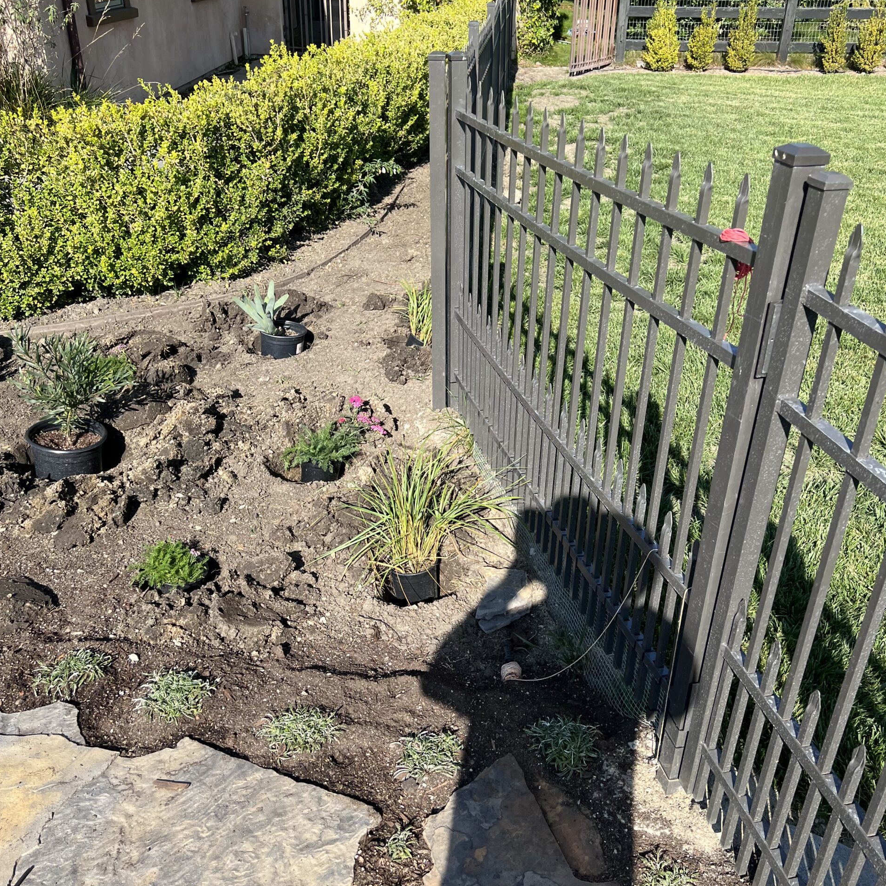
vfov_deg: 52.5
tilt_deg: -28.9
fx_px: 898
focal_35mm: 31
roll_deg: -0.3
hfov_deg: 52.5
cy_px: 450
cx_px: 443
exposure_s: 1/2252
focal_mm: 5.7
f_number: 1.5
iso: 50
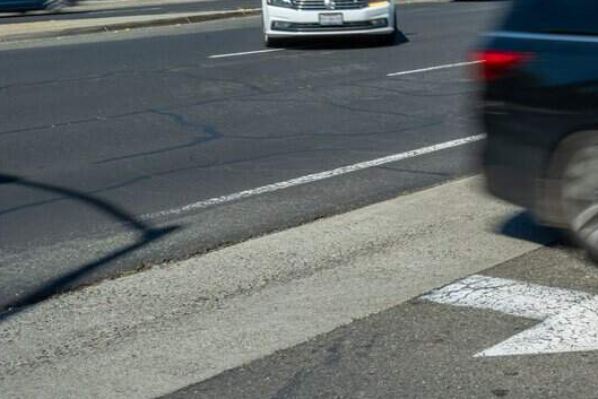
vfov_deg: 19.9
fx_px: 1130
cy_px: 114
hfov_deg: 27.5
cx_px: 631
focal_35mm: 68
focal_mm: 30
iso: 64
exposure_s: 1/30
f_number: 22
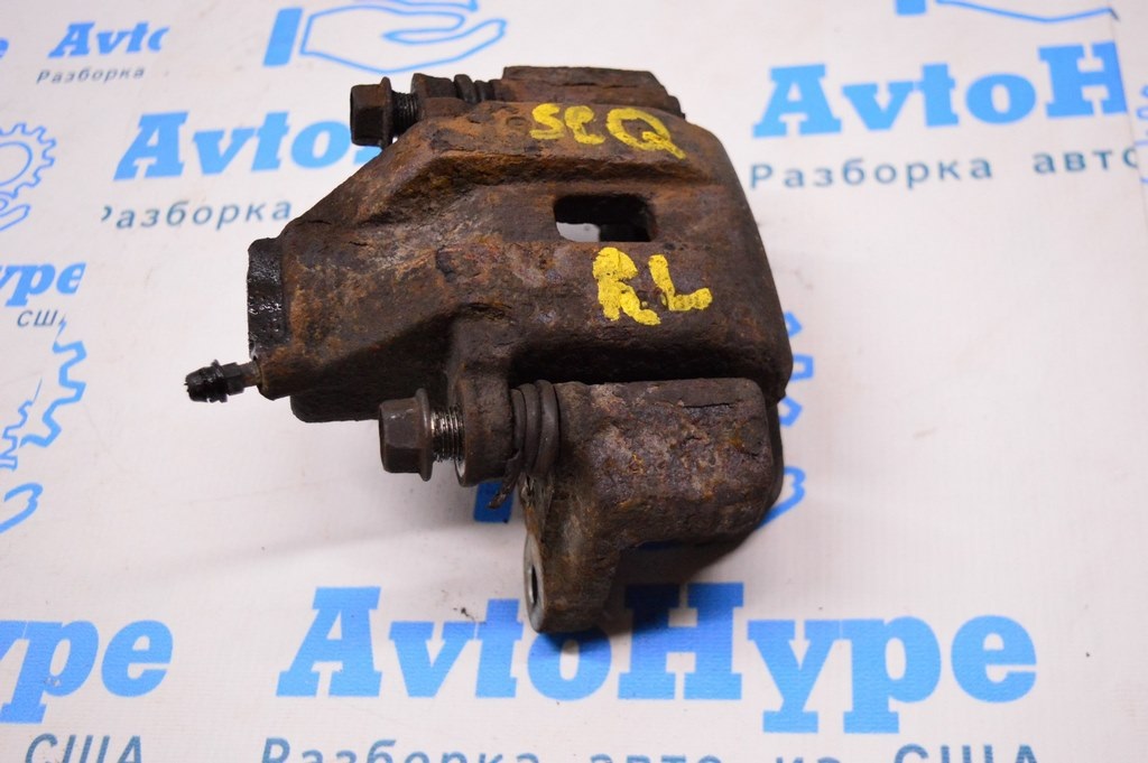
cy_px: 382
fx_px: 1434
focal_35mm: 45
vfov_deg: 29.8
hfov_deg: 43.6
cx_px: 574
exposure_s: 1/320
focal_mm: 30
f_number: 4.2
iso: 3200
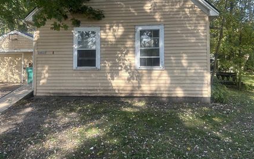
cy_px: 53
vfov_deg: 39.0
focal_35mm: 32
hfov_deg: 59.6
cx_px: 116
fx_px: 221
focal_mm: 5.7
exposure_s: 1/786
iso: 50
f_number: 1.5
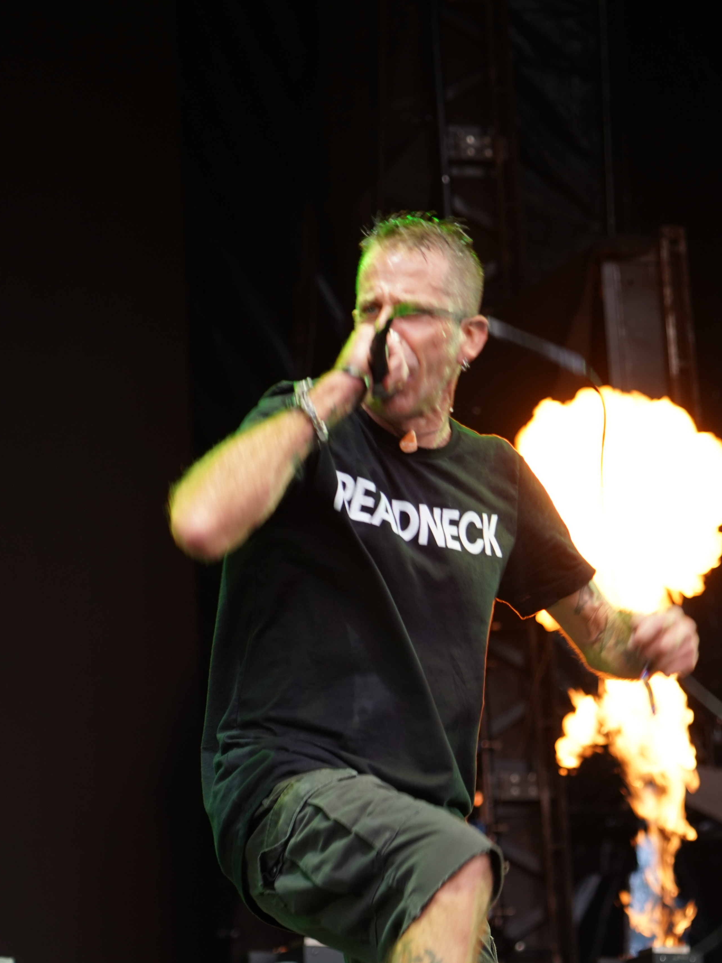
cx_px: 559
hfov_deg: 9.8
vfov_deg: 13.1
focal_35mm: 151
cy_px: 502
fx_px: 4199
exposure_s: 1/100
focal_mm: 90
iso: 320
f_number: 4
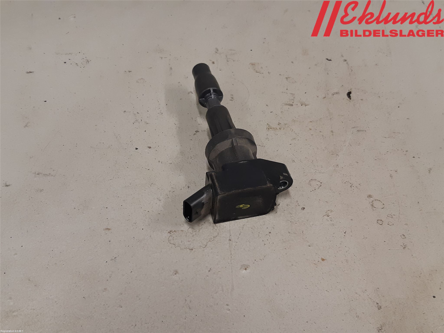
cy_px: 166
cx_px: 222
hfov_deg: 67.3
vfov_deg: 53.1
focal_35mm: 26
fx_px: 333
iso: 100
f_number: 1.7
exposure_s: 1/50
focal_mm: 3.93
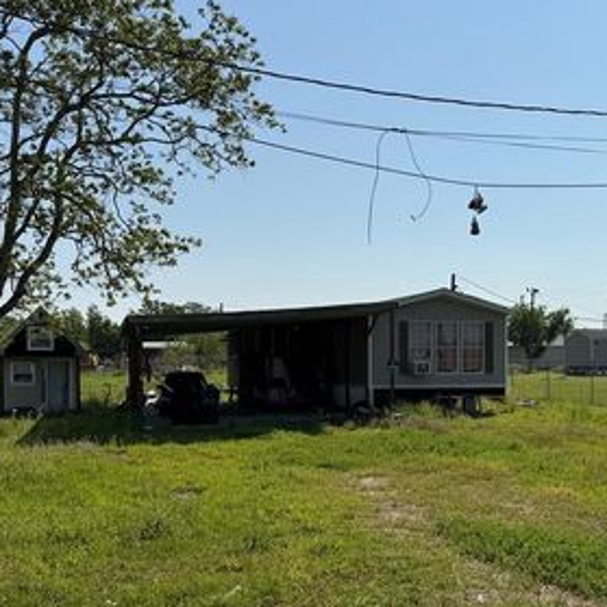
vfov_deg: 43.7
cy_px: 356
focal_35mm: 38
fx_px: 754
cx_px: 348
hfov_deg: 43.7
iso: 80
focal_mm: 6.76
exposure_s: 1/11905
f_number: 1.78
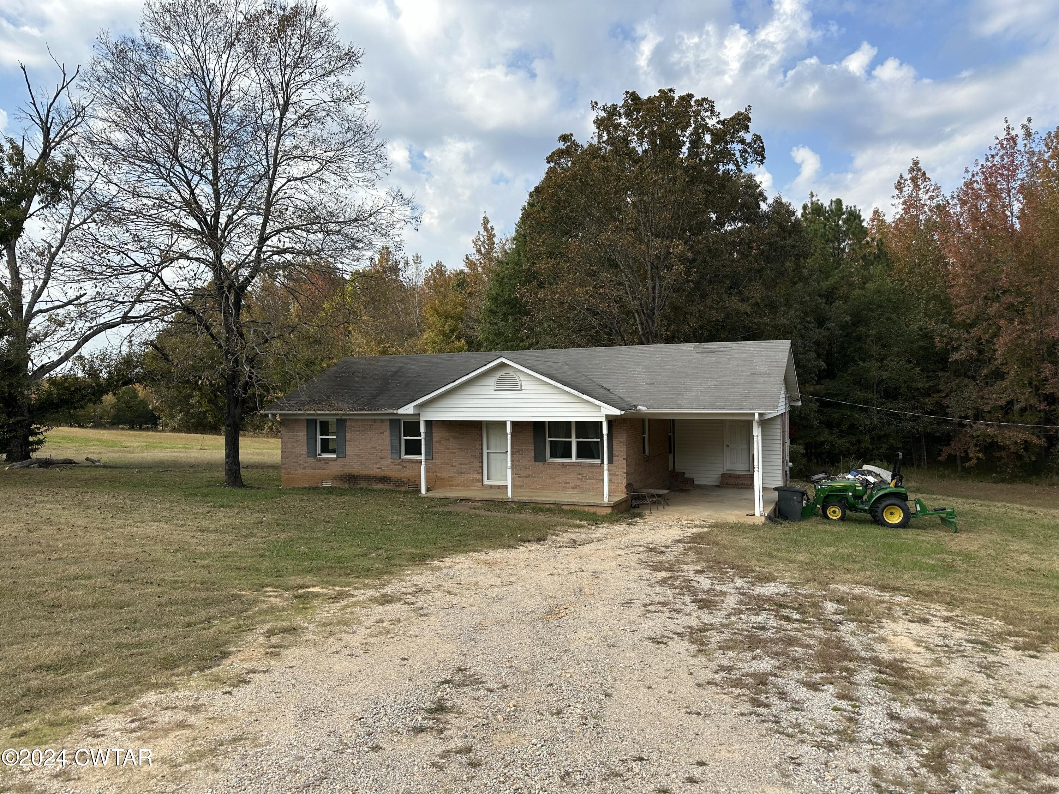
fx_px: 734
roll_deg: +0.7
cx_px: 530
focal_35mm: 24
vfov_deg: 56.8
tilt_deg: -0.5
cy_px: 397
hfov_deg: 71.6
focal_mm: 6.86
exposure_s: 1/3155
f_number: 1.78
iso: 80
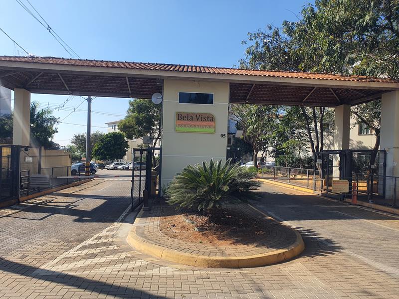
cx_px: 200
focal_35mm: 26
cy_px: 150
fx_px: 300
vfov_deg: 53.1
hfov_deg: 67.3
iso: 50
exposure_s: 1/1308
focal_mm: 4.3
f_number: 2.4
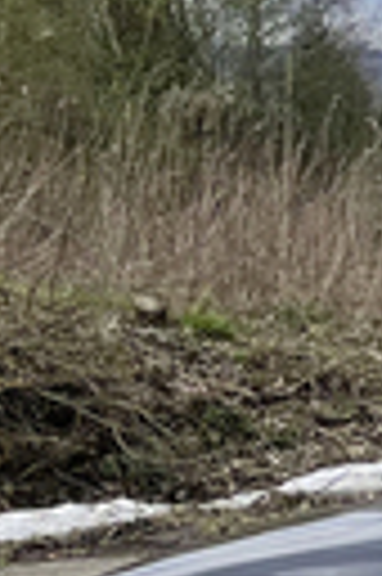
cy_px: 648
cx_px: 1492
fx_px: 2697
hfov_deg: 6.6
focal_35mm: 169
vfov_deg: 12.0
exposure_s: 1/2506
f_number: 1.6
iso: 32
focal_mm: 4.2
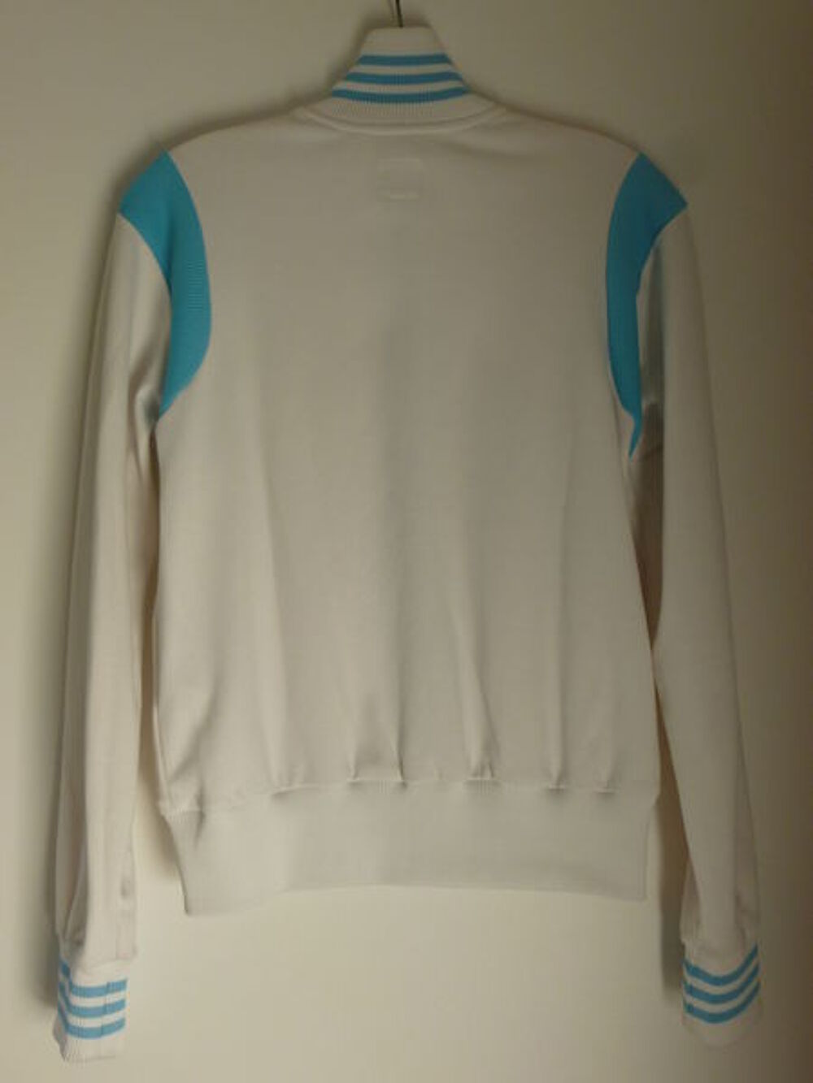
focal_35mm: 36
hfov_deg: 39.7
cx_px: 406
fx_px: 1127
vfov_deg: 51.4
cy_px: 542
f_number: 3.6
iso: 200
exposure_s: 1/60
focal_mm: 6.5
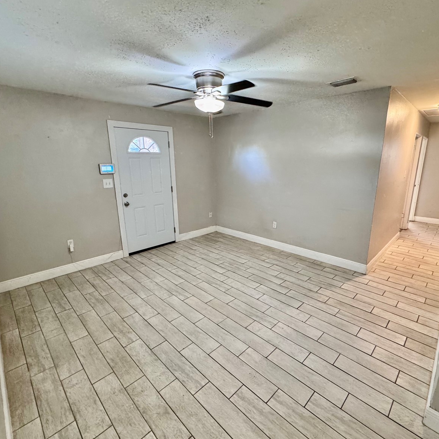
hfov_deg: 83.8
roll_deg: +0.0
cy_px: 220
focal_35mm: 17
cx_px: 237
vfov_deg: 84.0
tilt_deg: -15.2
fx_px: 244
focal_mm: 2.22
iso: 320
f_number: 2.2
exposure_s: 1/60
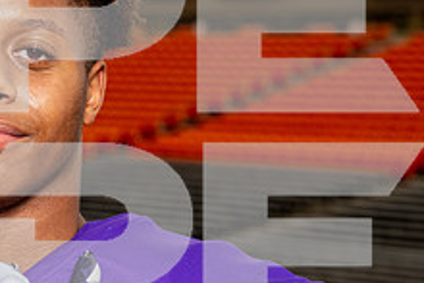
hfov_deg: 11.3
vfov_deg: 7.7
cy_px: 245
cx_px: -66
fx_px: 2110
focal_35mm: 179
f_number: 5.6
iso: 100
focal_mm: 68
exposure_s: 1/200
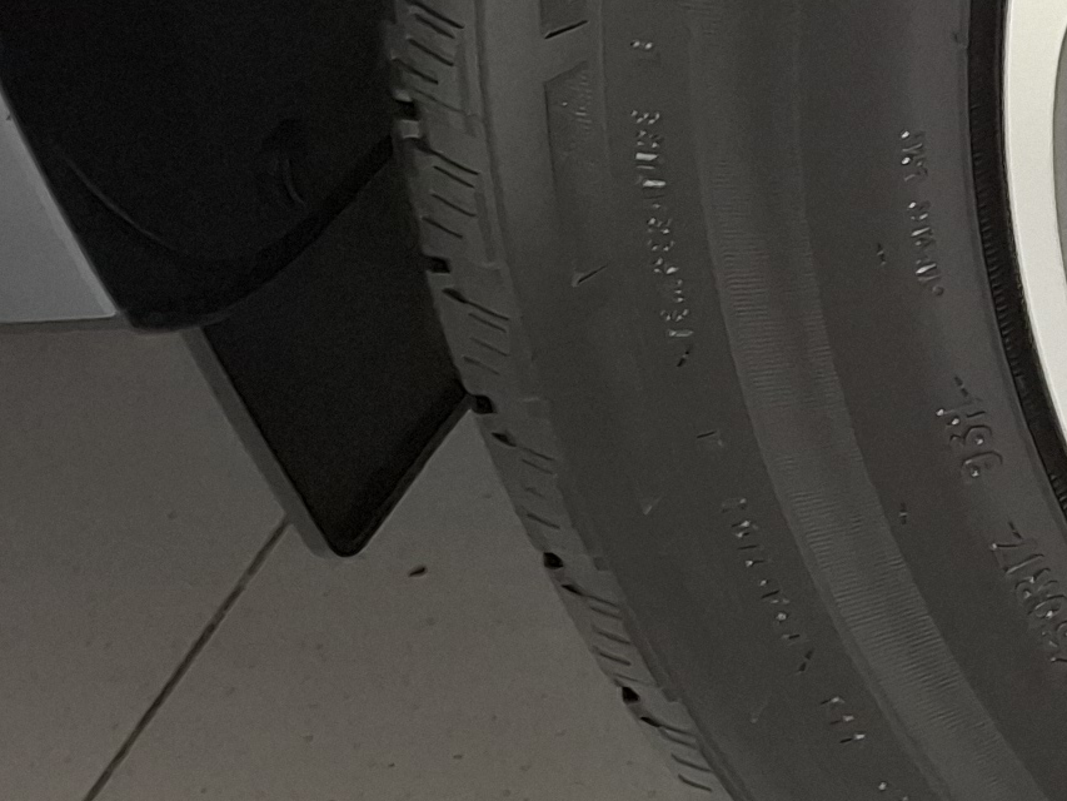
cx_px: 2242
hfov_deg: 14.4
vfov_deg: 13.0
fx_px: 3391
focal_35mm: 110
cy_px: -239
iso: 400
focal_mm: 5.54
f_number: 1.8
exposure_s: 1/30
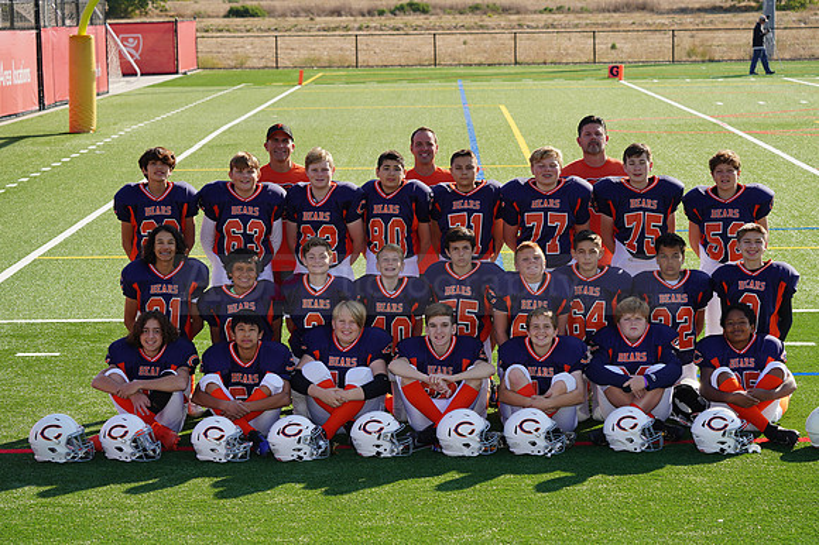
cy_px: 272
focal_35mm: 100
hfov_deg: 20.4
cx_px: 410
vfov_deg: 13.7
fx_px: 2274
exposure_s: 1/250
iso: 100
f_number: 7.1
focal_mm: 100
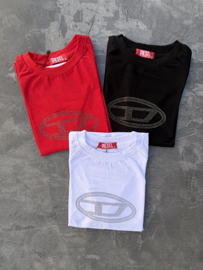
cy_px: 135
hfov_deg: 56.8
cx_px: 102
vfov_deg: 71.6
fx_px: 188
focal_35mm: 24
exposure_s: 1/955
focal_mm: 6.76
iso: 80
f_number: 1.78
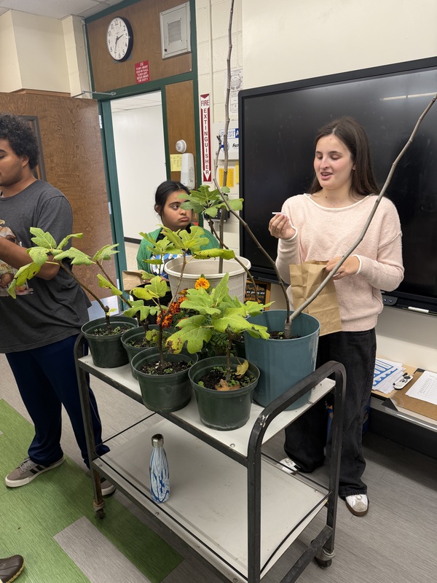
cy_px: 292
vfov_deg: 71.6
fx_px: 404
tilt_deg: -17.3
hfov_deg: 56.8
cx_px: 218
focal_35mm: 24
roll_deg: +1.8
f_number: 1.78
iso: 125
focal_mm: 6.76
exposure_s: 1/60
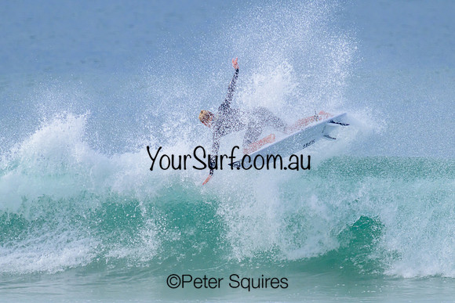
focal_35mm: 1098
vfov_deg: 1.3
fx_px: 13877
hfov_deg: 1.9
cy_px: 149
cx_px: 260
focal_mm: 800
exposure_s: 1/2000
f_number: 11
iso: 1000
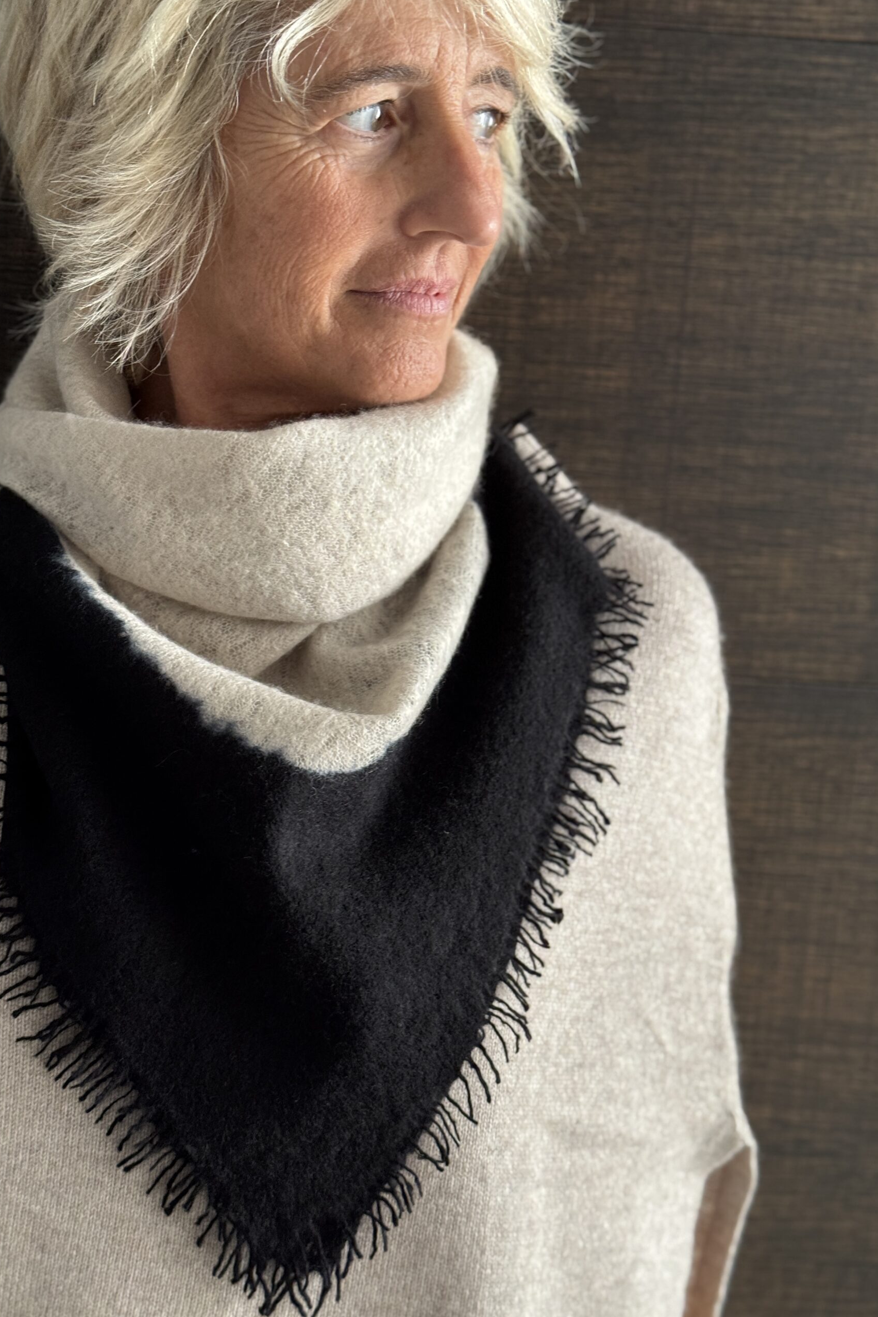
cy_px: 658
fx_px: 1829
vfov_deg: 39.6
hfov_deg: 27.0
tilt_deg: -8.8
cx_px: 397
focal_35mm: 50
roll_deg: -3.9
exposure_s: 1/40
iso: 320
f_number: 1.78
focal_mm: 6.76
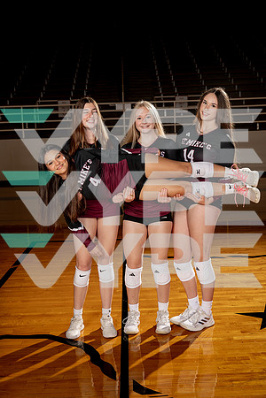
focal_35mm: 47
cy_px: 199
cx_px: 133
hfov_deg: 28.6
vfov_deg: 41.9
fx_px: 521
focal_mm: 47
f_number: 5.6
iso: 100
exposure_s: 1/250
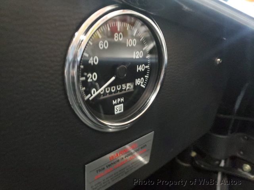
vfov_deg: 53.1
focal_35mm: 26
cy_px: 95
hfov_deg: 67.3
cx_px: 127
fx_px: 191
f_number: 1.5
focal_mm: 4.3
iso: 640
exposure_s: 1/13
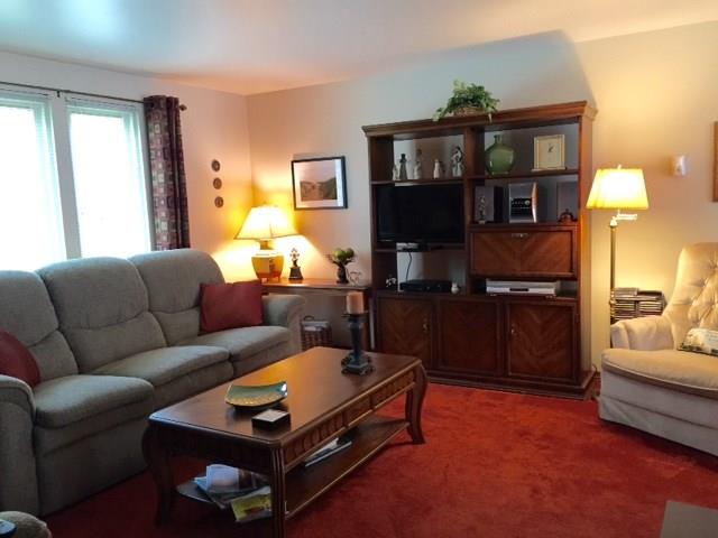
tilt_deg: -7.9
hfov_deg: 61.7
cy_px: 269
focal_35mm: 29
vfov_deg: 48.2
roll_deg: +2.5
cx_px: 359
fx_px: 602
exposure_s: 1/30
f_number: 2.2
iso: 125
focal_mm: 4.15
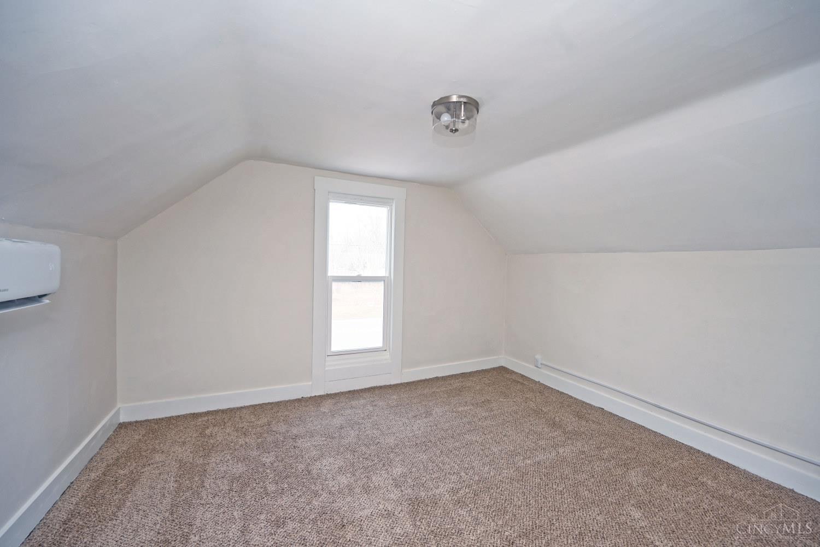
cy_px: 274
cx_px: 410
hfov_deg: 104.3
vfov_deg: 81.2
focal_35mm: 14
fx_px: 319
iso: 200
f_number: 4.5
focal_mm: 14
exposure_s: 1/80
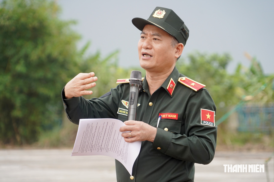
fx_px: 1263
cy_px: 91
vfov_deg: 8.3
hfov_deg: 12.4
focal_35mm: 166
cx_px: 137
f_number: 6.3
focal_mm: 166
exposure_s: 1/1000
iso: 1600
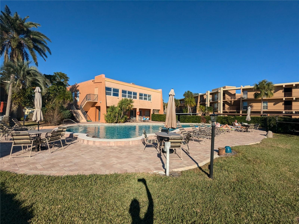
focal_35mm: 16
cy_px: 112
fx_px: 138
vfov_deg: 78.1
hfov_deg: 94.5
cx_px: 150
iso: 48
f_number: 2.2
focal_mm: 2.35
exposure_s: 1/3571
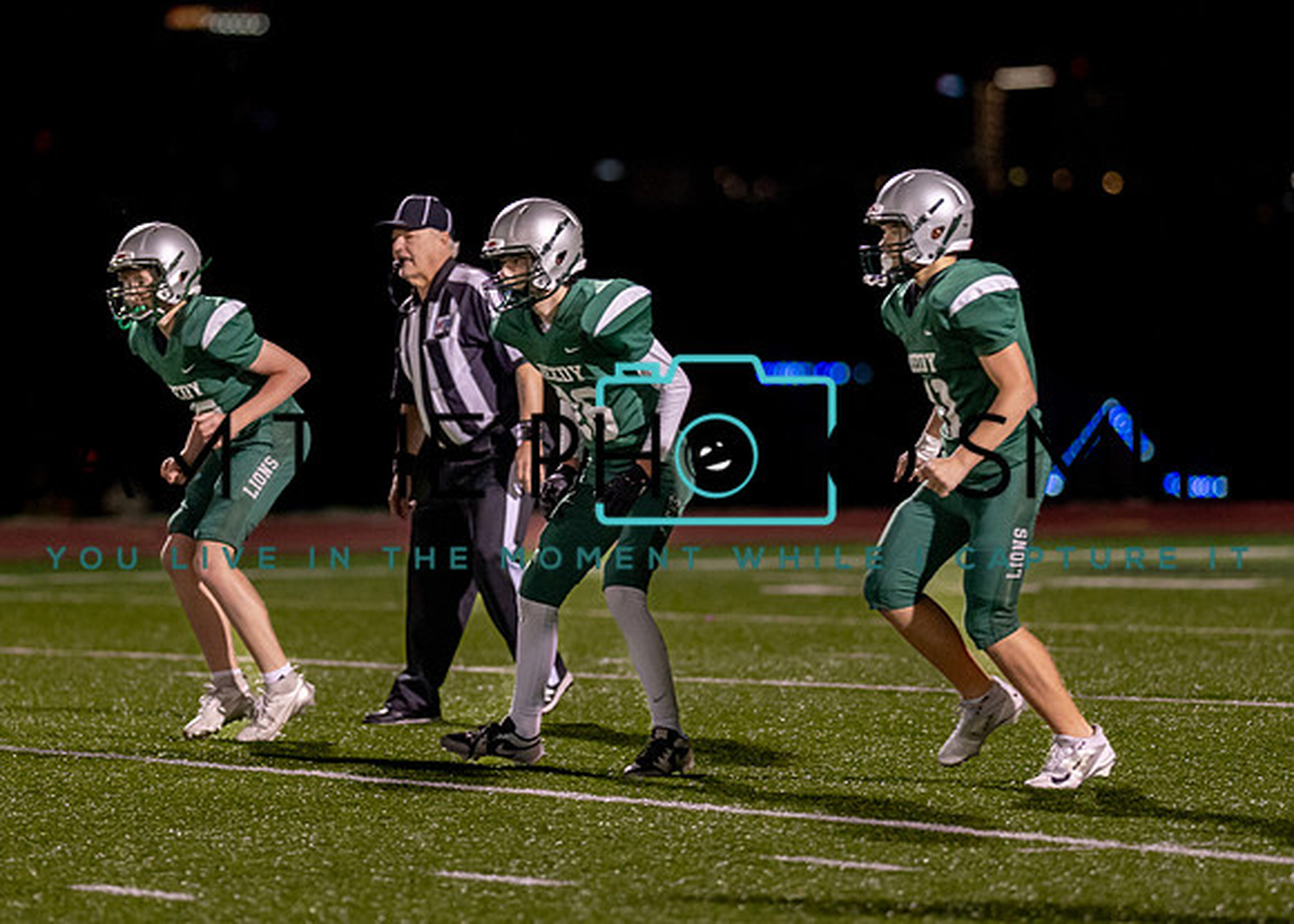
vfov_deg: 5.2
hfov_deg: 7.3
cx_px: 604
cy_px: 438
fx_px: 10078
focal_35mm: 274
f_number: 1.8
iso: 1600
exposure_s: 1/1250
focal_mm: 135
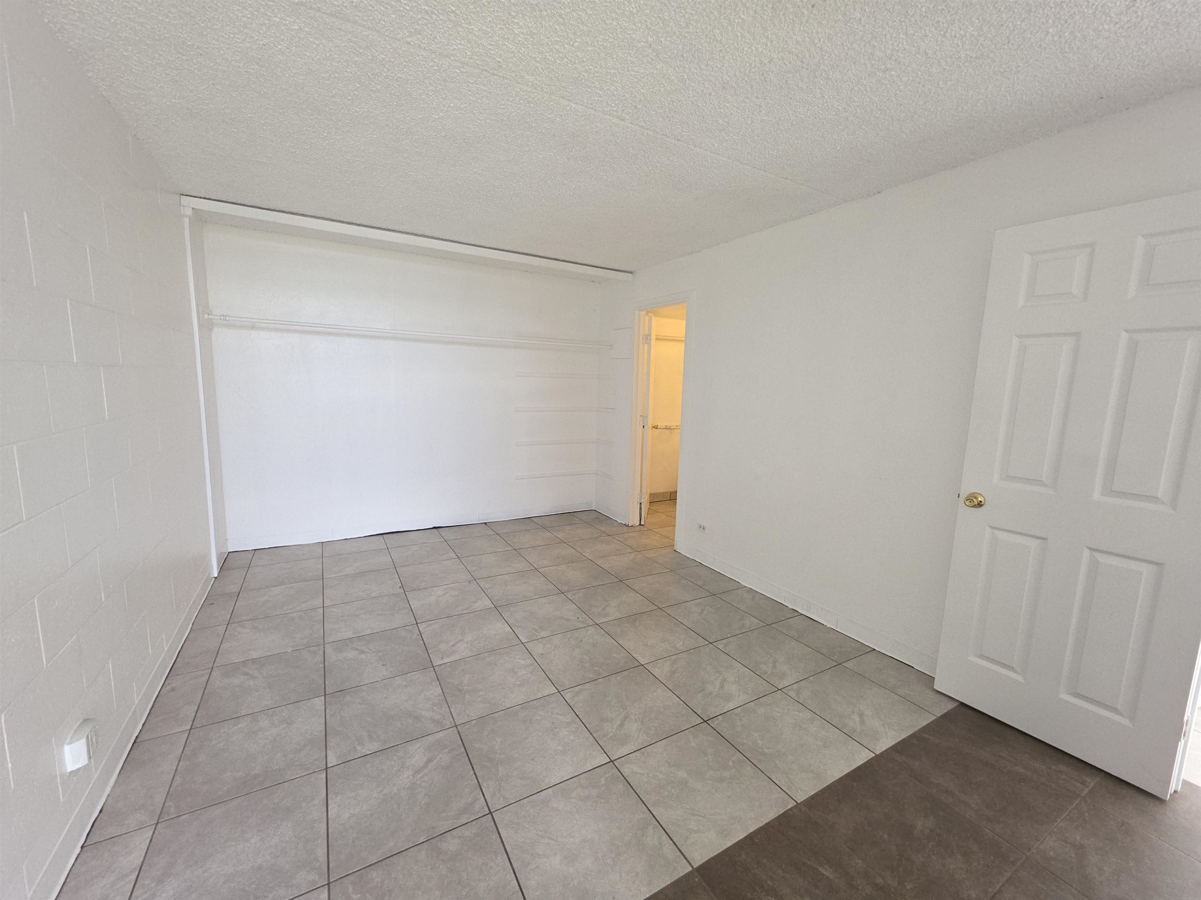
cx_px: 600
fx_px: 451
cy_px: 450
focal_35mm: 13
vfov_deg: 89.9
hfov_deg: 106.2
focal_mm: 2.2
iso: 125
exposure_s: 1/60
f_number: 1.9
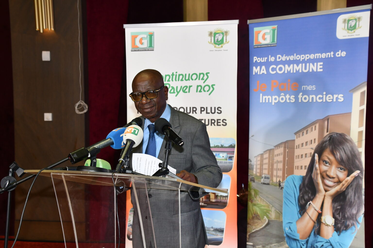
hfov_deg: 33.4
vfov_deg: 22.6
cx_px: 186
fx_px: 622
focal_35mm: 60
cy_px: 124
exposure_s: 1/60
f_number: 4.2
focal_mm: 40
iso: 1000
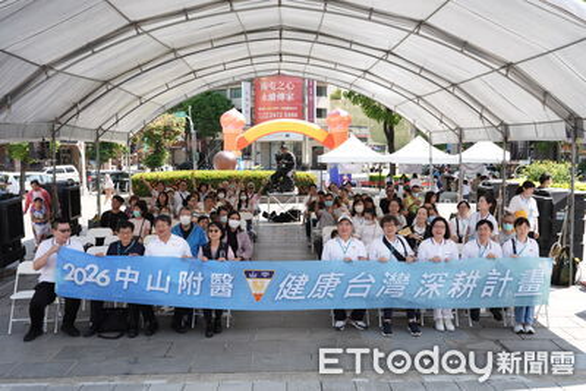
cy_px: 196
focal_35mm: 36
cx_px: 293
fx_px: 586
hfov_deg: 53.1
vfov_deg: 36.9
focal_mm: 36
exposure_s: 1/250
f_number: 8
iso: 500
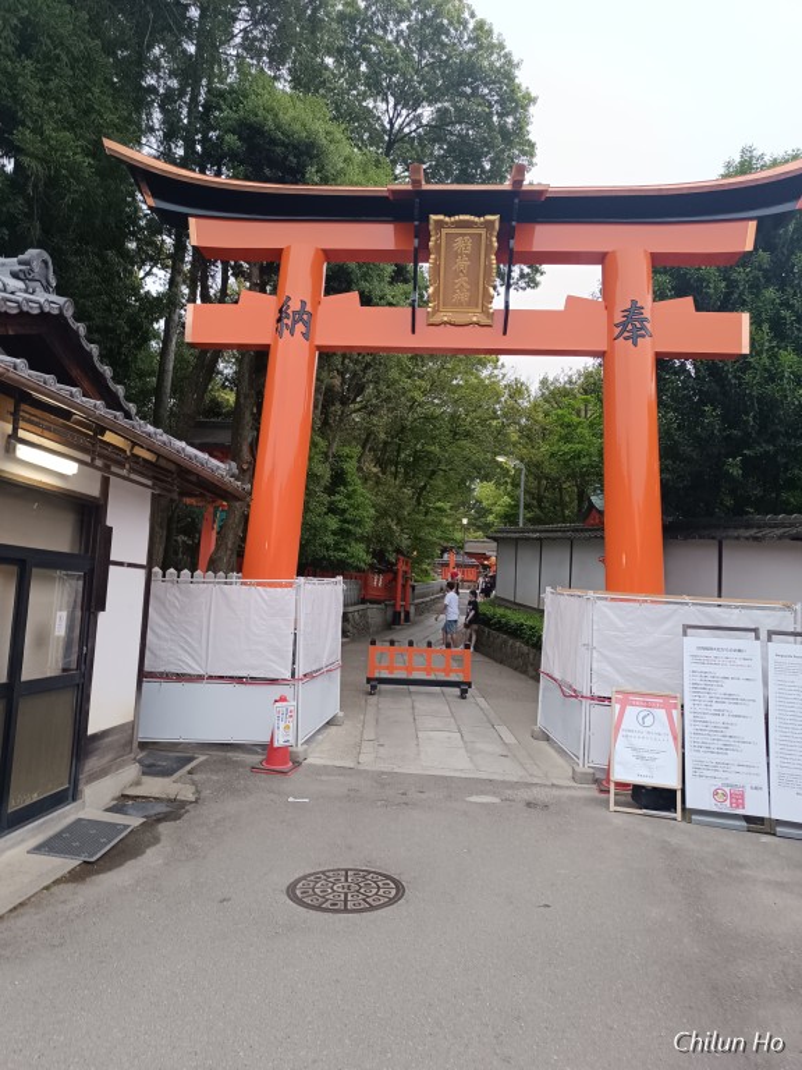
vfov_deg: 71.6
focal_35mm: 24
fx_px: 741
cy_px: 535
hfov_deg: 56.8
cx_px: 401
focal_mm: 6.14
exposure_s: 1/100
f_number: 1.65
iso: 804
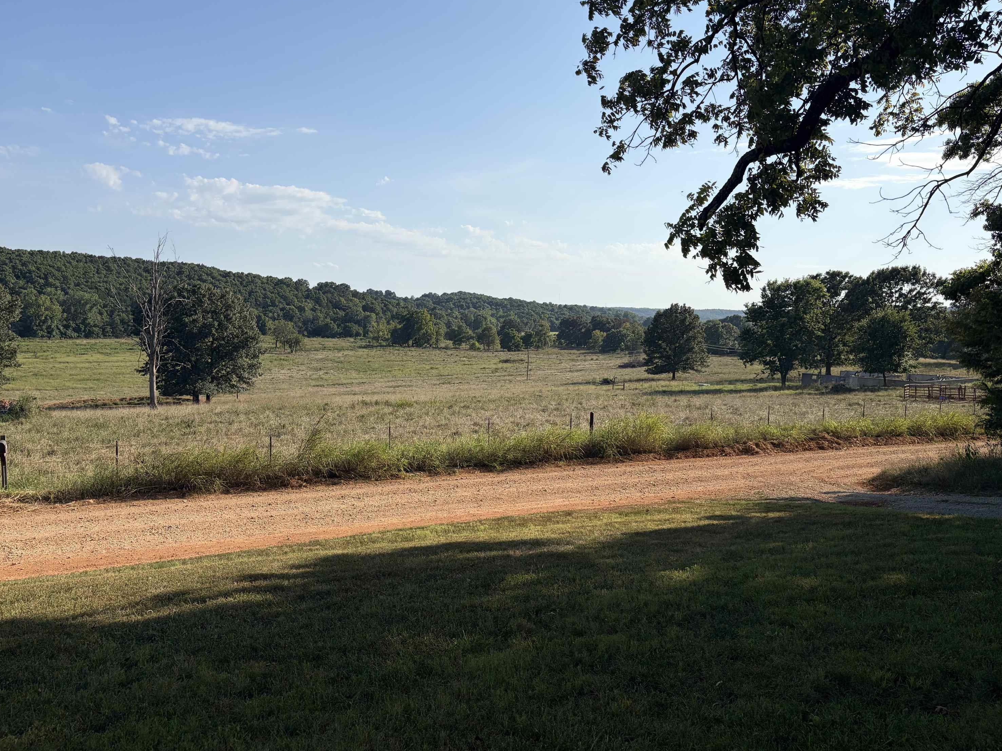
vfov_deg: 51.4
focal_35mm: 27
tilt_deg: -4.6
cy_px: 379
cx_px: 504
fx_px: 782
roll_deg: -1.5
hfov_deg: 65.3
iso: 64
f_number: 1.6
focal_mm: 5.96
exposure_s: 1/6329
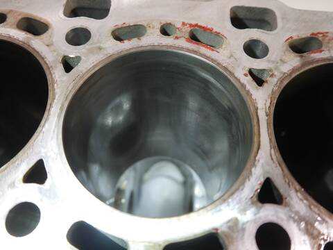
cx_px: 166
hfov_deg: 60.0
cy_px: 125
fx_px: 289
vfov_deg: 46.8
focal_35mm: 30
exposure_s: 1/125
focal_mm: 15
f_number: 3.6
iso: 1250
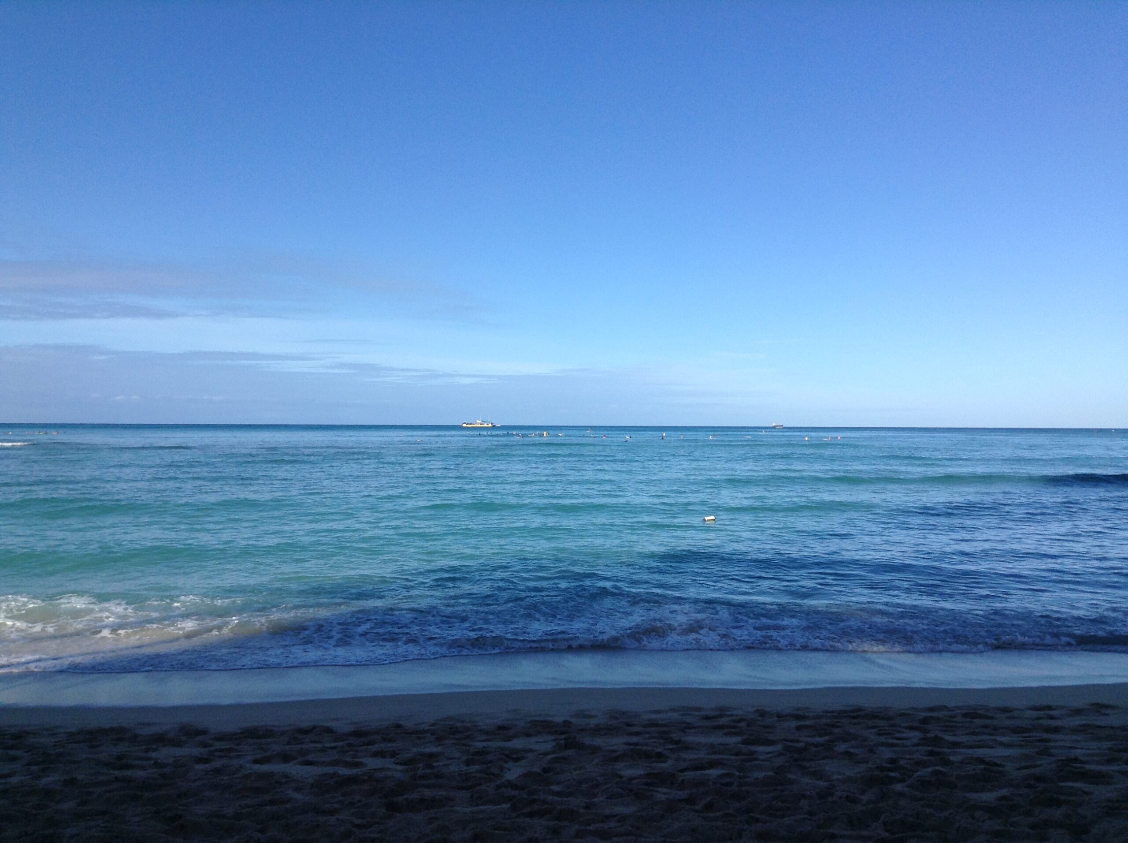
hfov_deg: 55.4
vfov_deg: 42.8
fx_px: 1074
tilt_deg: -2.1
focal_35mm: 33
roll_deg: -1.0
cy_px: 422
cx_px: 564
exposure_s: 1/1318
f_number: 2.4
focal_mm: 3.3
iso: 25
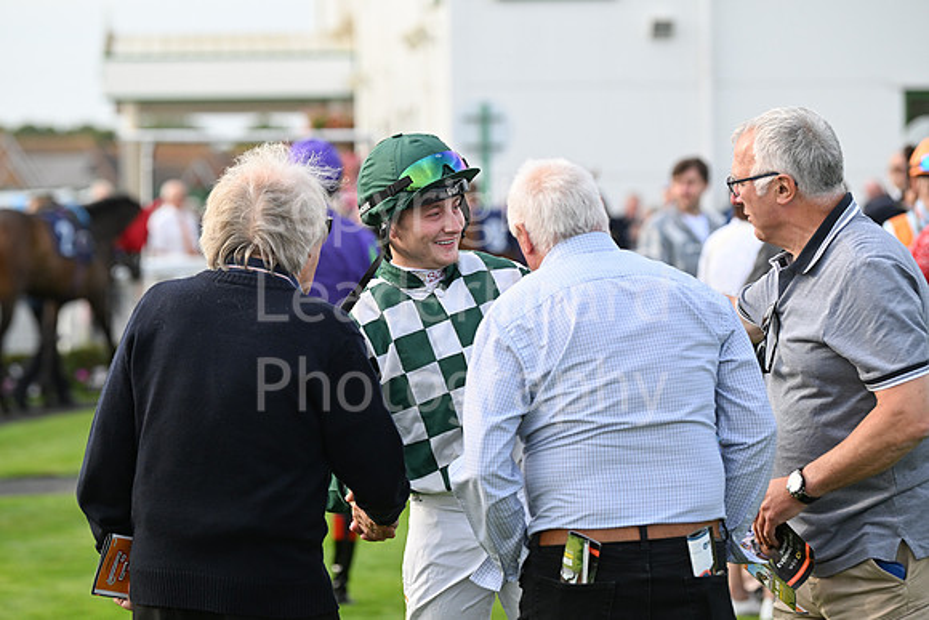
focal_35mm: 155
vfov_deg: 8.9
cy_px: 310
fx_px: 4001
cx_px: 464
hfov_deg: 13.2
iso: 1000
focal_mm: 155
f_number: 4.5
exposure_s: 1/2000
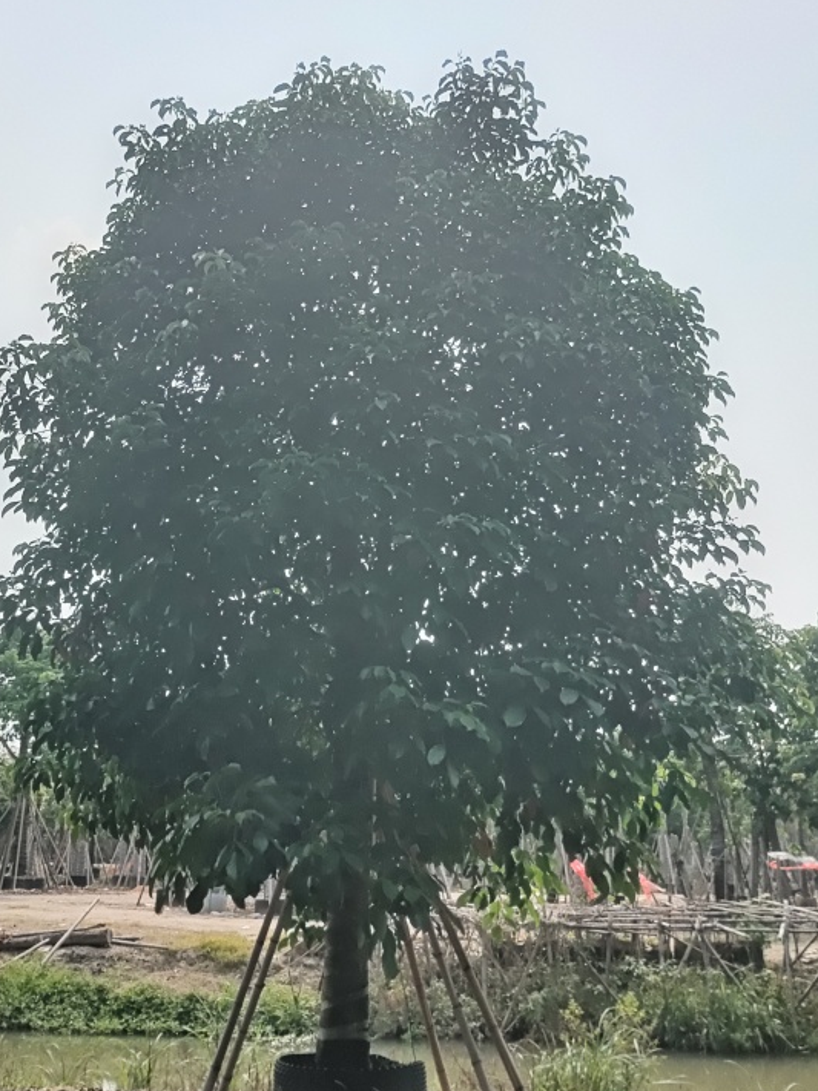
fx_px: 1229
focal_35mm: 39
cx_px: 333
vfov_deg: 47.8
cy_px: 504
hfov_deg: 36.7
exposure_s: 1/659
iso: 100
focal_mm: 4.26
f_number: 1.8
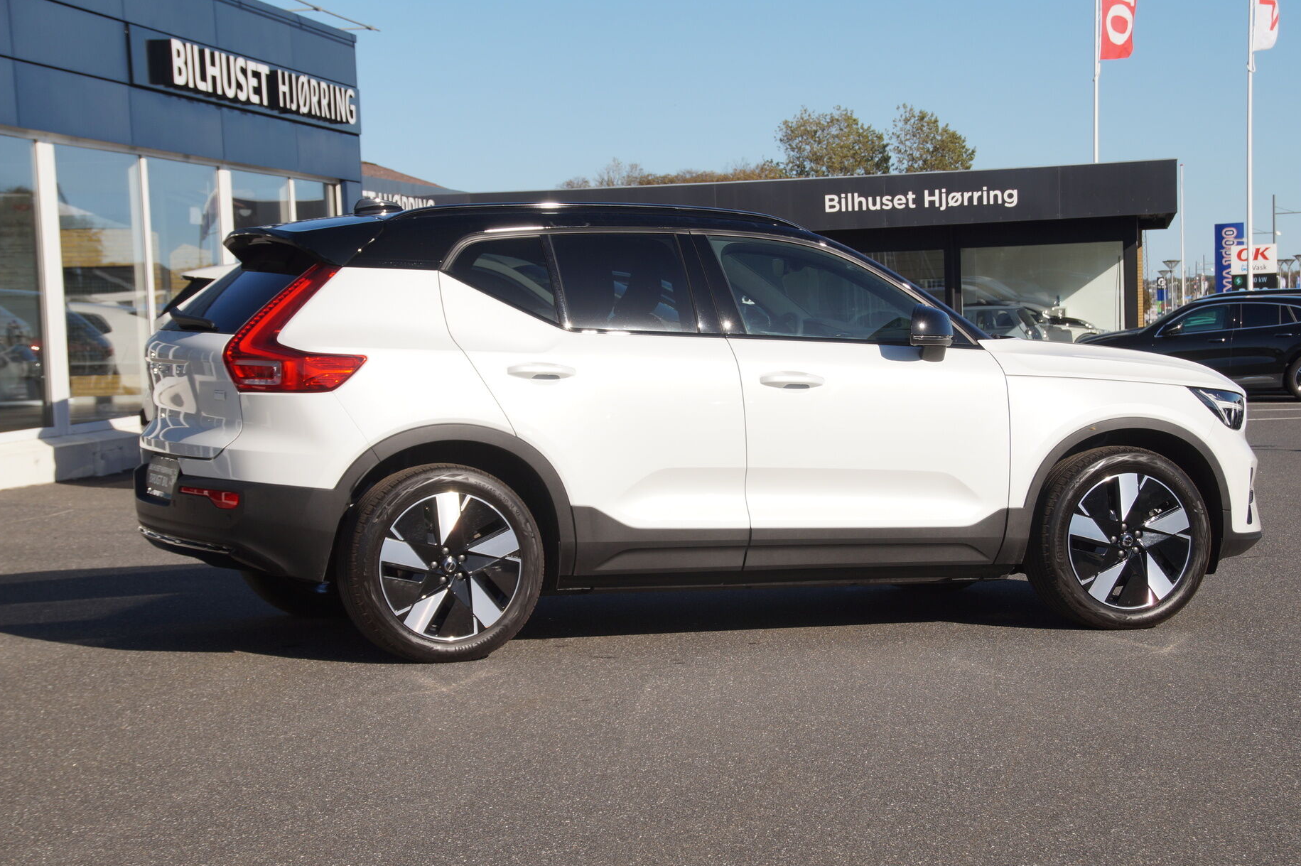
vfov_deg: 15.8
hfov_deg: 23.5
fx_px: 3125
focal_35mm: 87
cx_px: 674
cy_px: 451
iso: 100
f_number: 9
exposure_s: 1/320
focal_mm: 55
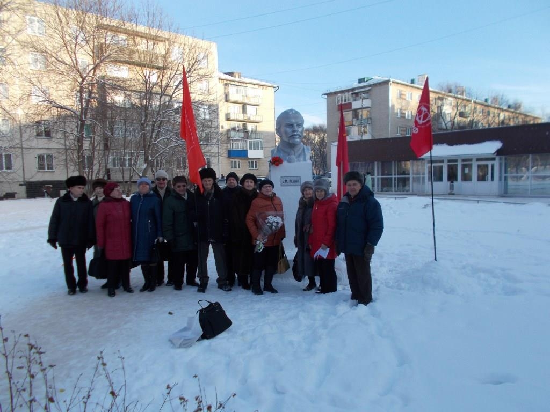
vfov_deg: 53.1
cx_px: 275
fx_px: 413
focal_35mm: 26
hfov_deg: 67.3
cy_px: 206
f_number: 3.2
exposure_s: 1/320
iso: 80
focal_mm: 4.6
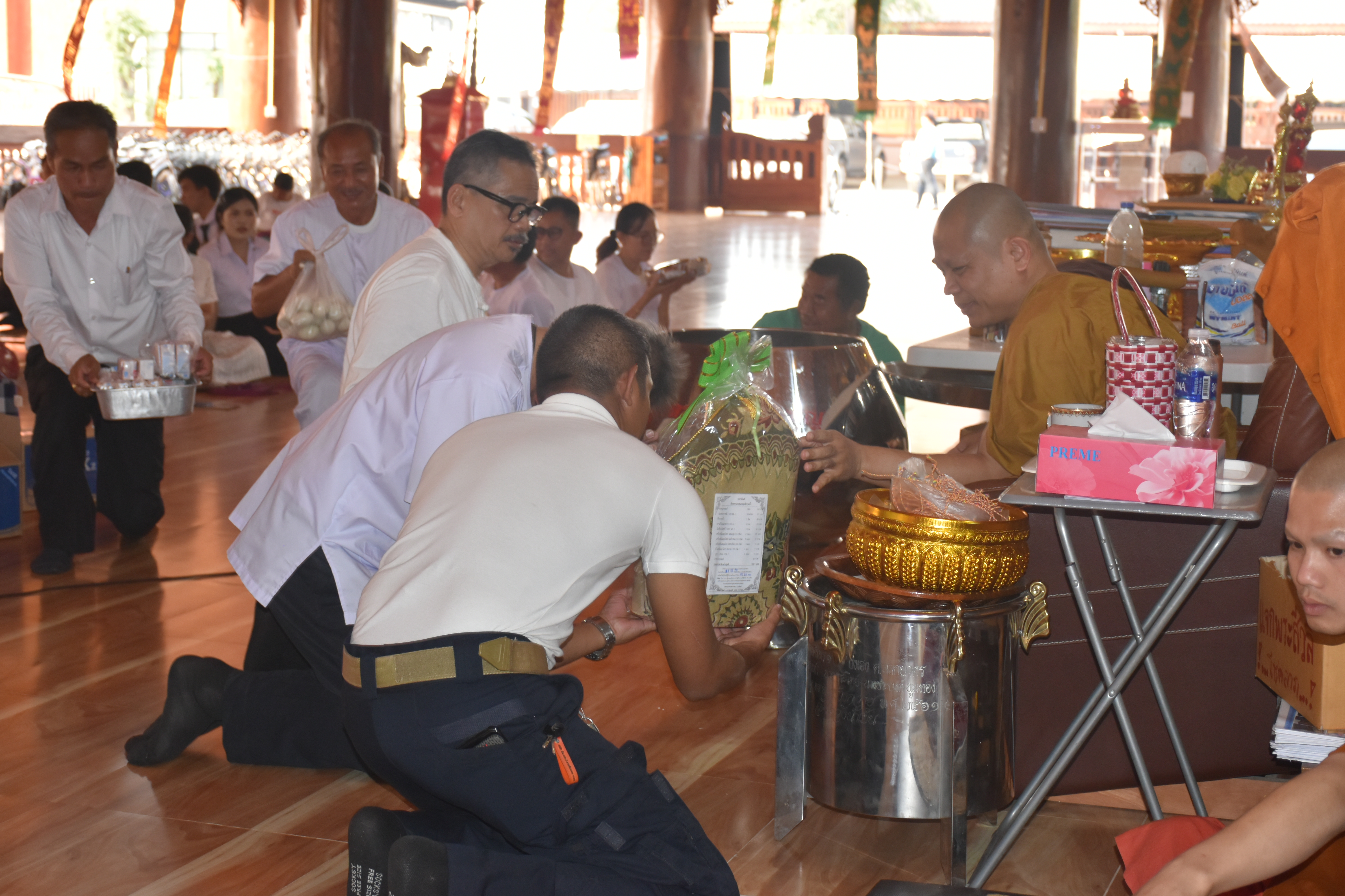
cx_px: 672
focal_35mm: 60
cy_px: 448
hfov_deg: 33.4
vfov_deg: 22.6
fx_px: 2241
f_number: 5
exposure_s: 1/100
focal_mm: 40
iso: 800
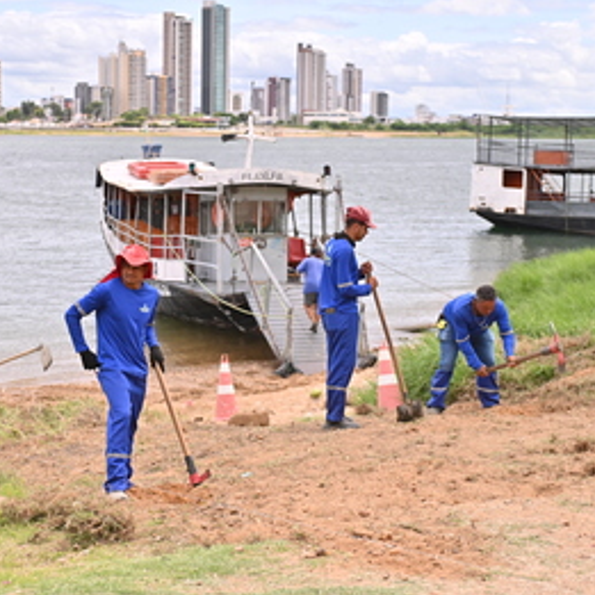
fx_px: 1264
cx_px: 238
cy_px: 301
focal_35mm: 65
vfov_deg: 26.5
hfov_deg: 26.4
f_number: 3.2
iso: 500
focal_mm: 50
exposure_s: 1/8000
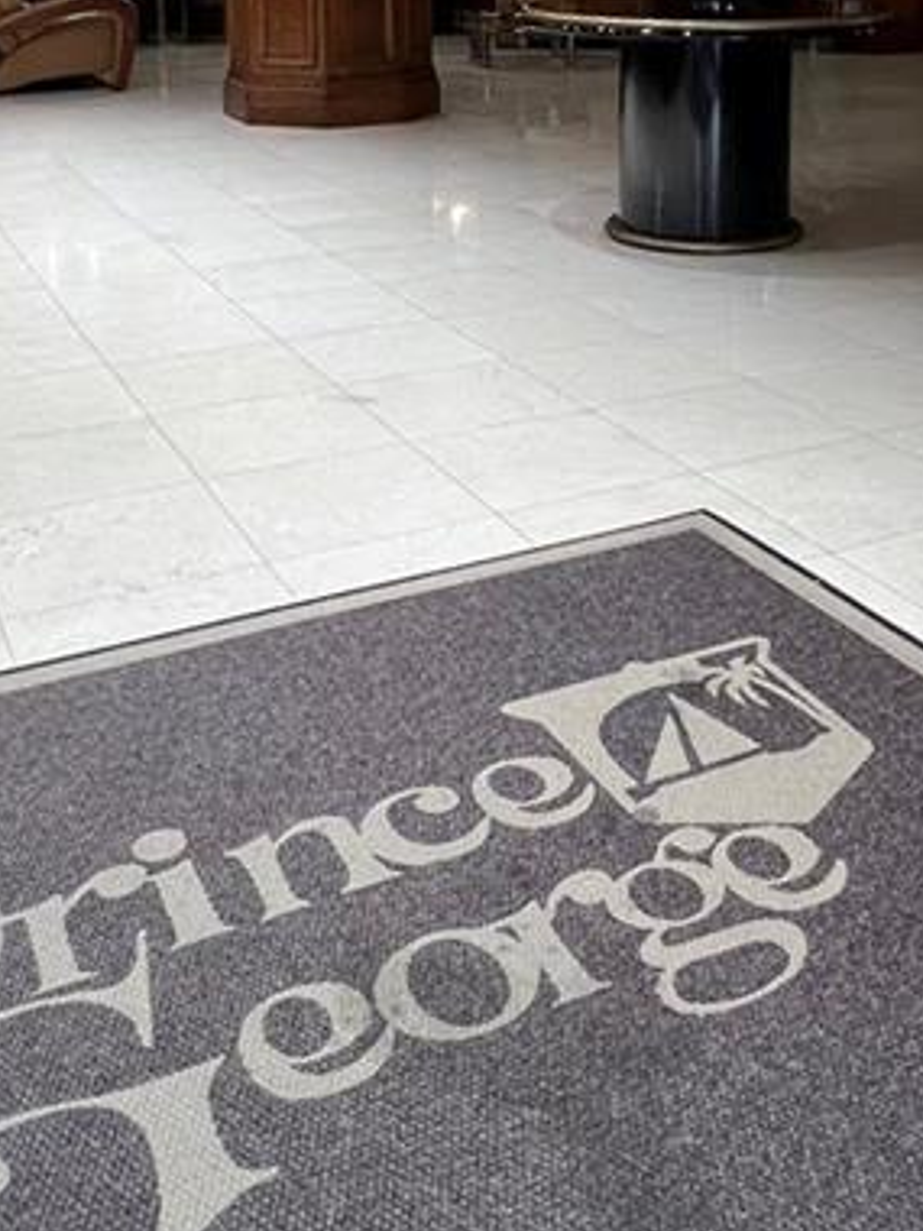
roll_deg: +0.7
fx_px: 1458
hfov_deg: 34.9
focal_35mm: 41
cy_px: 36
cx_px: 593
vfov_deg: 40.7
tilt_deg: -5.0
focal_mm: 1.57
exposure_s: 1/120
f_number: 1.8
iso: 160
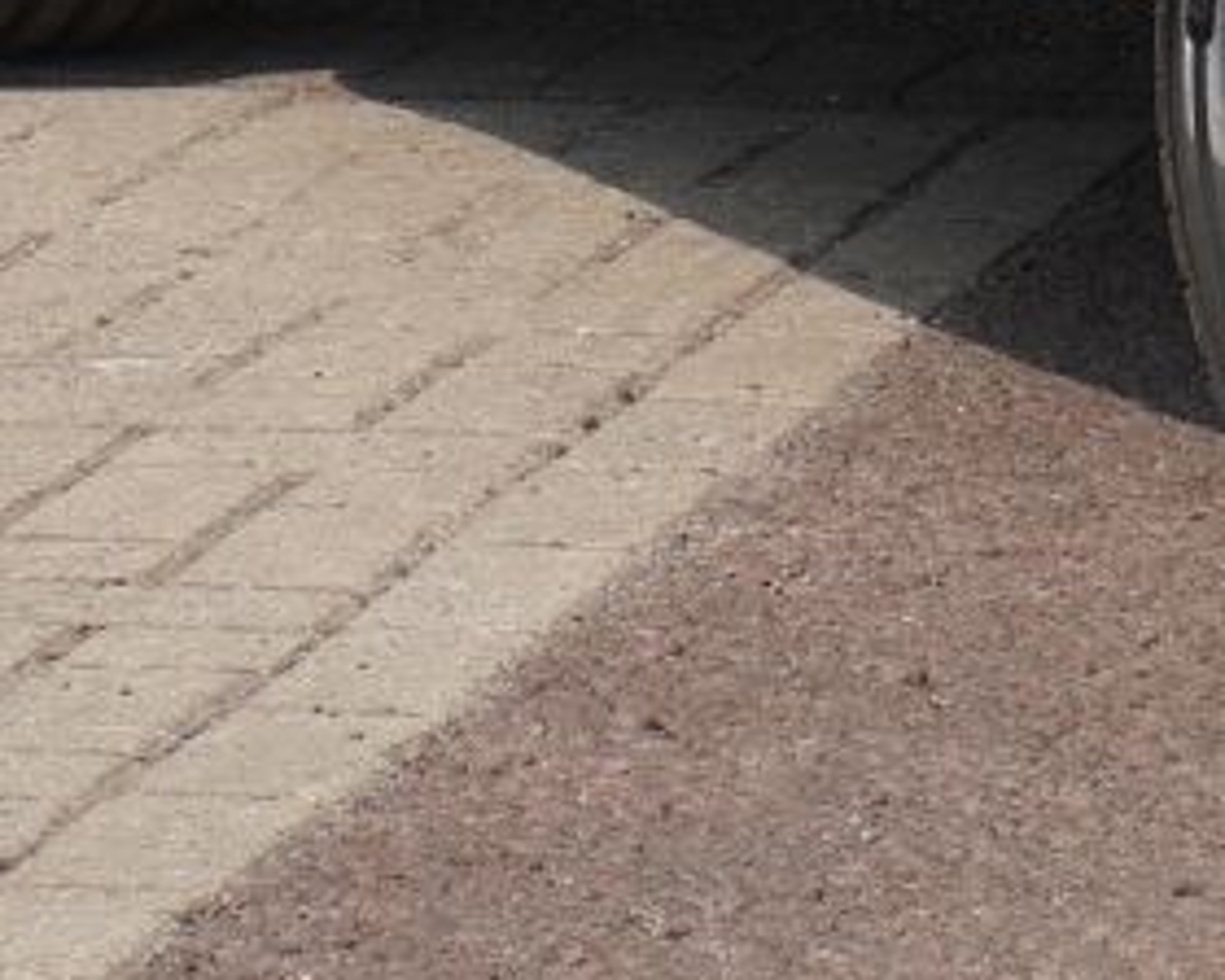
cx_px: 2765
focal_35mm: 354
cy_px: -796
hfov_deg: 5.3
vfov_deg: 4.3
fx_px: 12834
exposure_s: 1/350
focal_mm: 44
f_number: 9.5
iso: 400
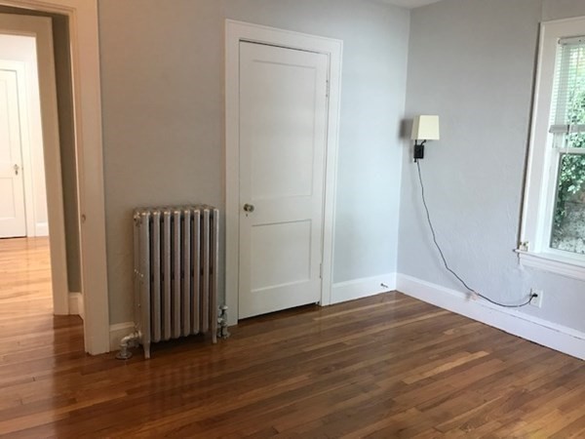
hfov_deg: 63.4
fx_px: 473
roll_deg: -1.4
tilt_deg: -7.6
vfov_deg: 49.7
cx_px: 292
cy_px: 220
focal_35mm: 28
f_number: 1.8
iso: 40
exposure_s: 1/17
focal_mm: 3.99
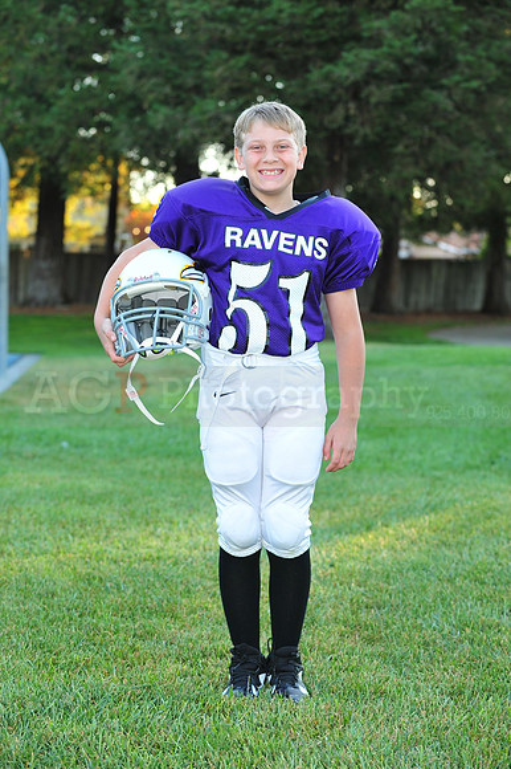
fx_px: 1663
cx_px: 256
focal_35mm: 78
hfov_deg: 17.5
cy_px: 384
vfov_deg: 26.0
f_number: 4.5
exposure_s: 1/60
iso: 200
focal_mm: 78
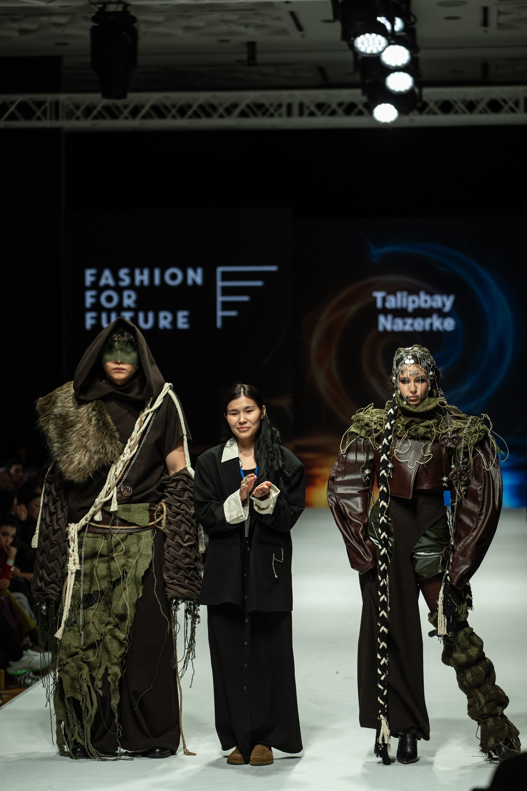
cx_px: 264
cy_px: 396
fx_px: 2281
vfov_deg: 19.7
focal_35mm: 104
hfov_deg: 13.2
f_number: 3.2
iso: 200
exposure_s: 1/250
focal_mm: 103.9
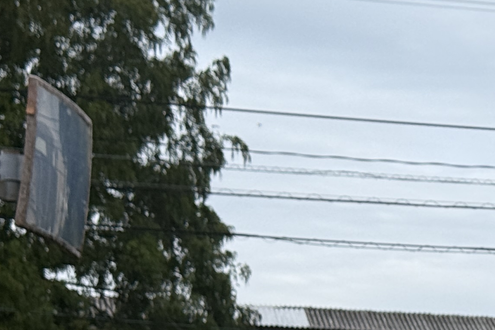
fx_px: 2406
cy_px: 544
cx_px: 773
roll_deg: -0.2
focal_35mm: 175
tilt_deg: +2.7
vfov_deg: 7.7
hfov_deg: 11.2
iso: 64
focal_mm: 6.76
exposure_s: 1/2208
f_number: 1.78
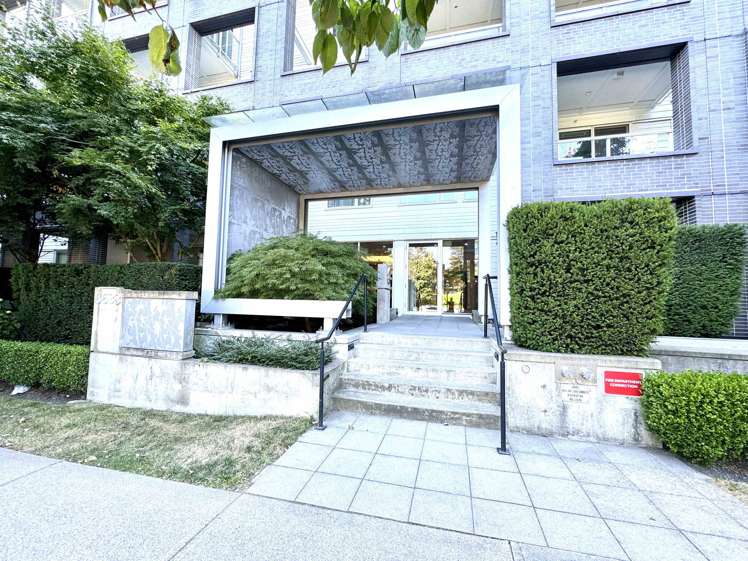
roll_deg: -0.7
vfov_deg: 85.7
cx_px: 374
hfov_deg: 102.1
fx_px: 303
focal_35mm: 14
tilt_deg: +3.6
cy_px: 280
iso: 64
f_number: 2.2
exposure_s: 1/99
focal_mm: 2.22
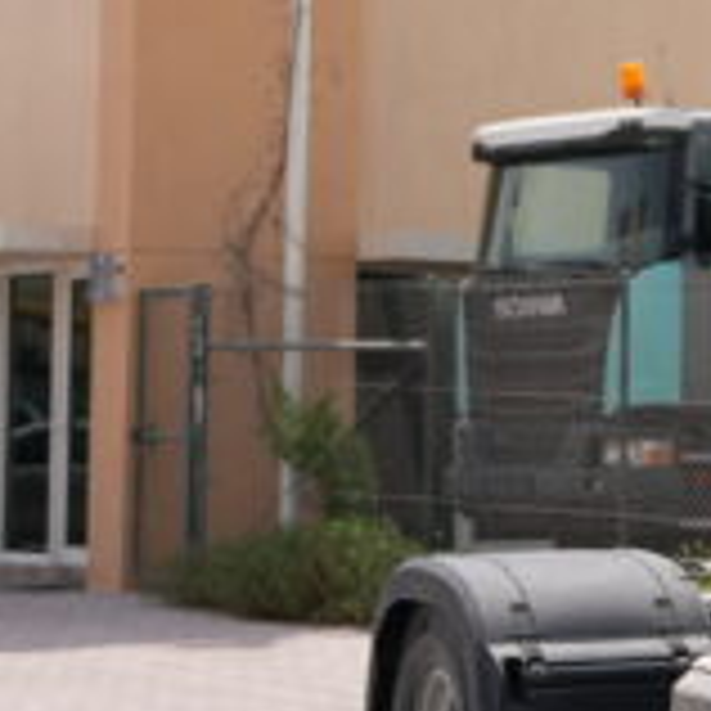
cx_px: 1292
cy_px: 245
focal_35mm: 136
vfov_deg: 12.8
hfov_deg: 11.8
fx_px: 3160
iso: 100
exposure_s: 1/2000
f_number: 2.8
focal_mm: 33
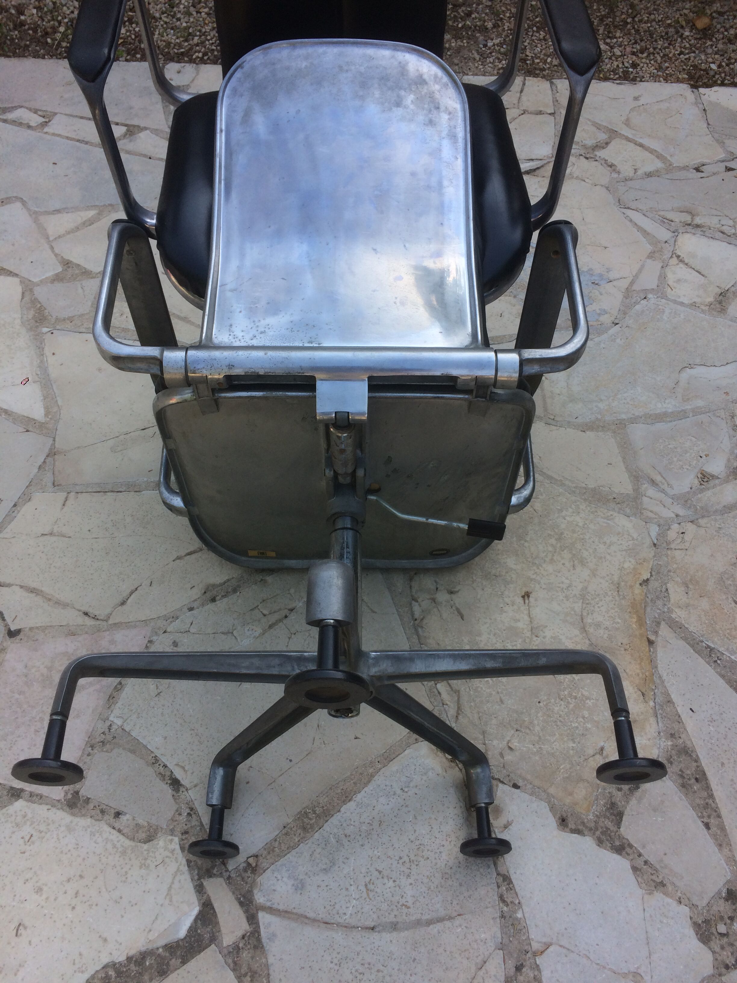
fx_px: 823
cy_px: 492
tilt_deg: -58.7
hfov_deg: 48.2
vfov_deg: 61.7
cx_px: 368
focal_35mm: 29
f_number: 2.2
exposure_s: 1/394
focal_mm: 4.15
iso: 32
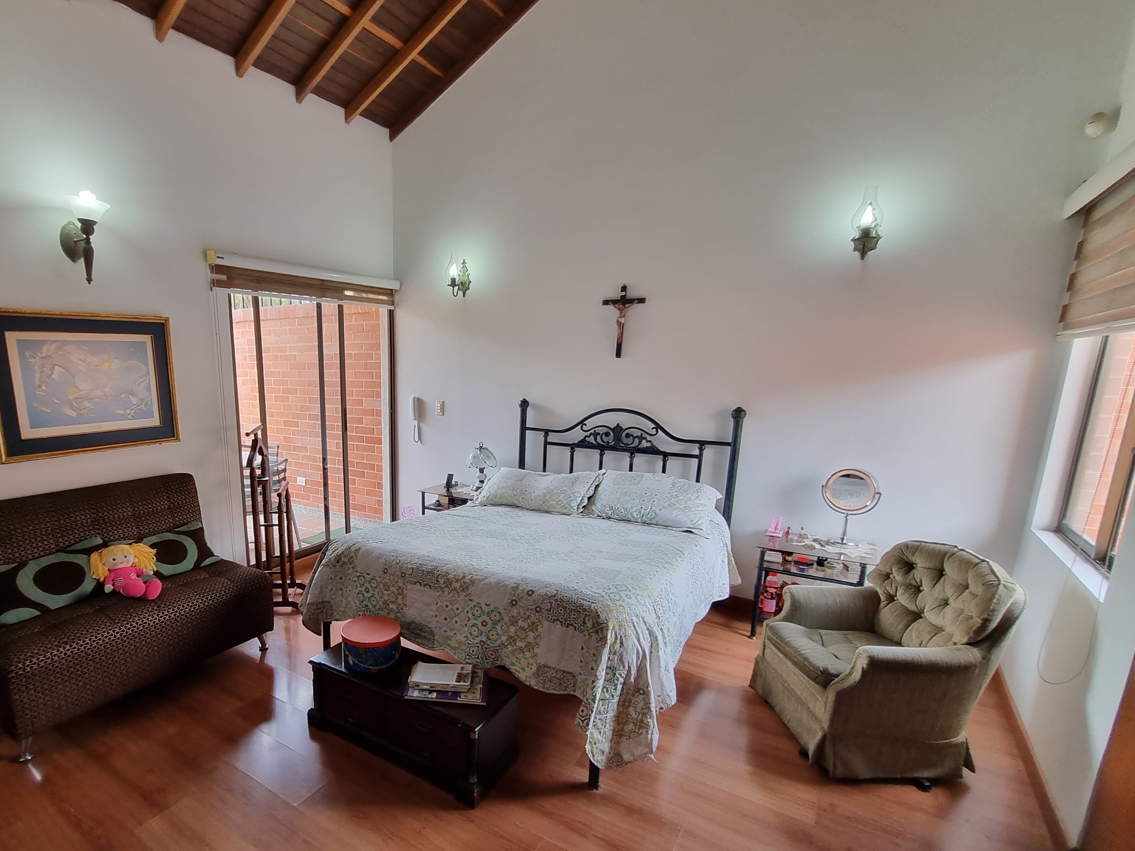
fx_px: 557
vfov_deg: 74.3
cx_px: 426
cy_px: 489
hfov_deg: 89.2
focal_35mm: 17
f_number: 2.2
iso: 64
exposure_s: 1/60
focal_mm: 1.74
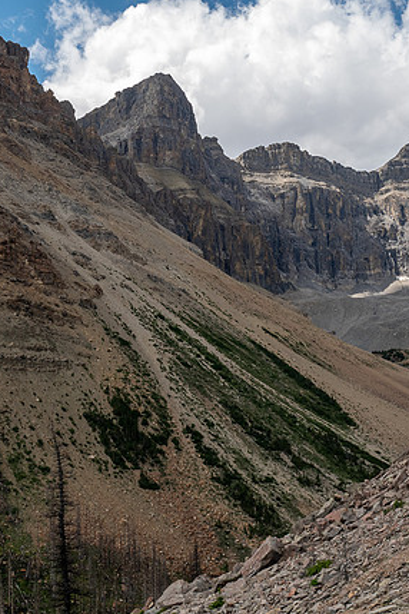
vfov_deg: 33.9
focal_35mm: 59
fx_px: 1005
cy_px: 307
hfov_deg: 22.9
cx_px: 269
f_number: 8
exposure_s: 1/100
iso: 200
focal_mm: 21
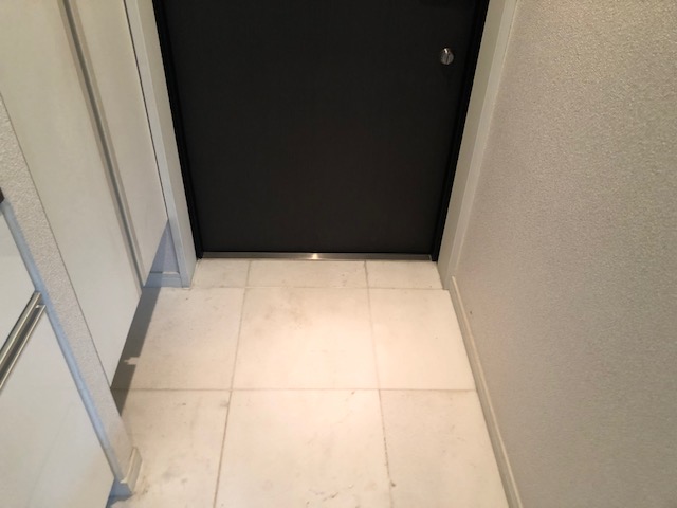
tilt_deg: -39.3
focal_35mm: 28
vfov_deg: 49.7
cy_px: 254
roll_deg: +0.0
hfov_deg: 63.4
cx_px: 338
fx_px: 548
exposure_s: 1/17
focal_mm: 3.99
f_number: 1.8
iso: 64
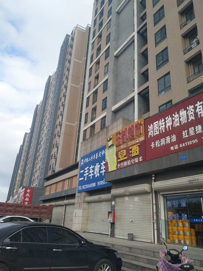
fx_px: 203
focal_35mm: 26
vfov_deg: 67.3
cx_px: 102
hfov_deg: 53.0
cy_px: 136
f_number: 2
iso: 50
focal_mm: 3.88
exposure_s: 1/785
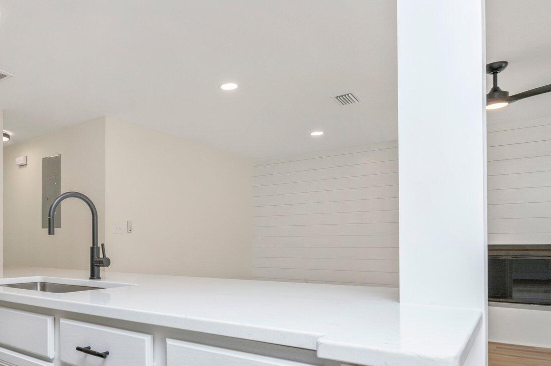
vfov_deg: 48.3
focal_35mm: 26
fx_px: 398
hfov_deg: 66.3
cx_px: 157
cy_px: 256
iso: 400
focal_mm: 14
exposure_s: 1/100
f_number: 9
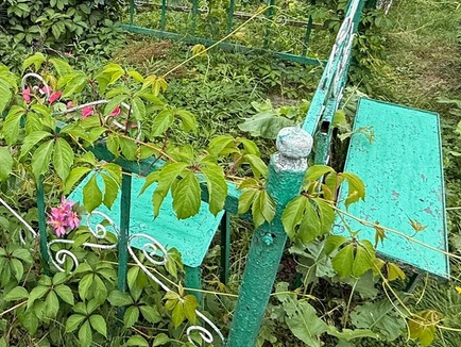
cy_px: 84
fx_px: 440
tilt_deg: -23.9
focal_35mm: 33
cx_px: 100
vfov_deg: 41.6
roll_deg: +2.8
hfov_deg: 52.2
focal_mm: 2.22
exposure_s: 1/189
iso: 50
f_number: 2.2
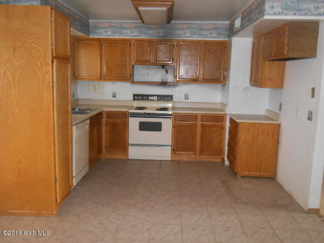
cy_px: 122
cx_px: 162
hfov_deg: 58.4
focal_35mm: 31
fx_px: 290
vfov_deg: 45.4
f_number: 3.6
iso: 560
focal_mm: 5.5
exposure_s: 1/25
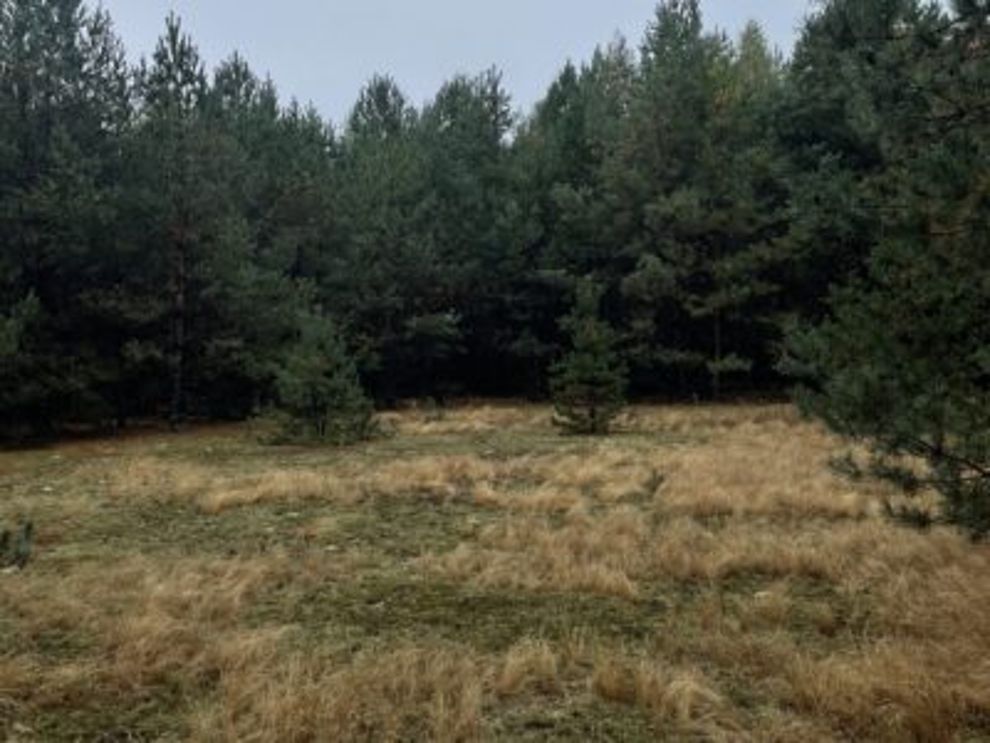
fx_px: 744
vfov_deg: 53.1
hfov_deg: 67.3
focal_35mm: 26
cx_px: 495
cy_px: 372
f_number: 1.6
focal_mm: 4.2
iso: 32
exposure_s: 1/2506
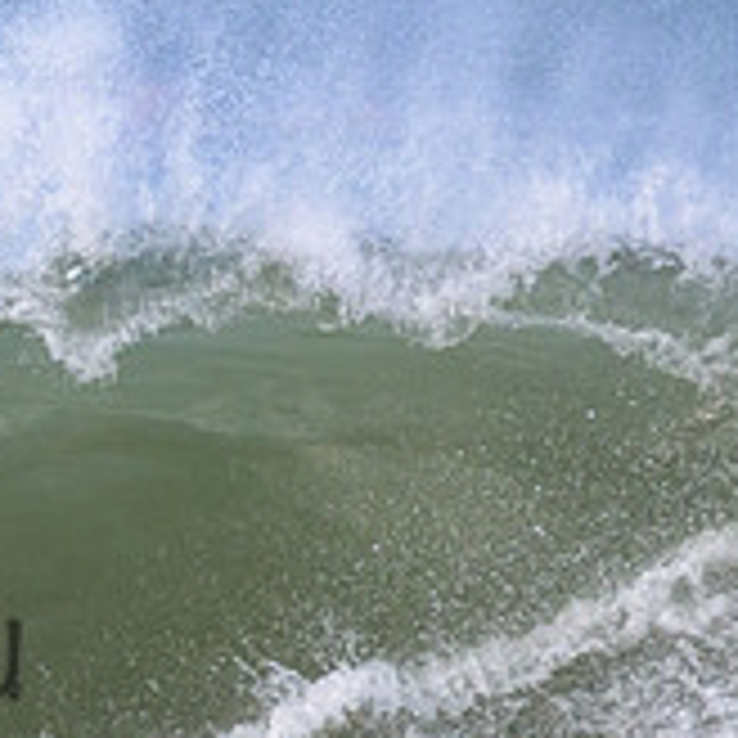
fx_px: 57913
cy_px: 596
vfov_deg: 0.7
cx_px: -454
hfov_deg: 0.7
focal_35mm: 2401
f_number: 11
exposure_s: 1/2000
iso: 2800
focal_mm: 800
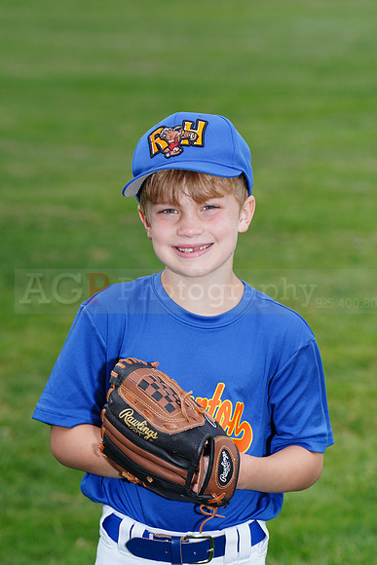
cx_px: 188
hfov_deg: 7.0
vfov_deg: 10.4
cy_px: 282
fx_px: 3092
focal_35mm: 197
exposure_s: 1/200
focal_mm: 197
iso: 200
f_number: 8
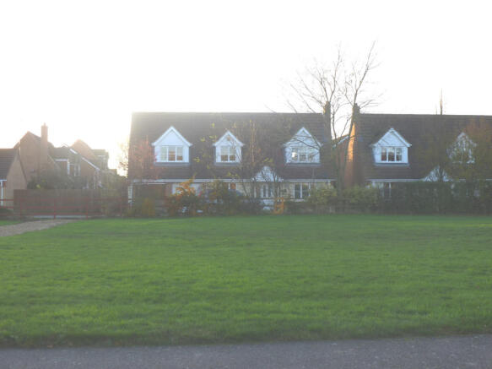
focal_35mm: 52
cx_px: 246
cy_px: 184
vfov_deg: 28.0
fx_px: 739
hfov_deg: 36.8
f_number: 4.1
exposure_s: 1/80
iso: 100
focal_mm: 9.2
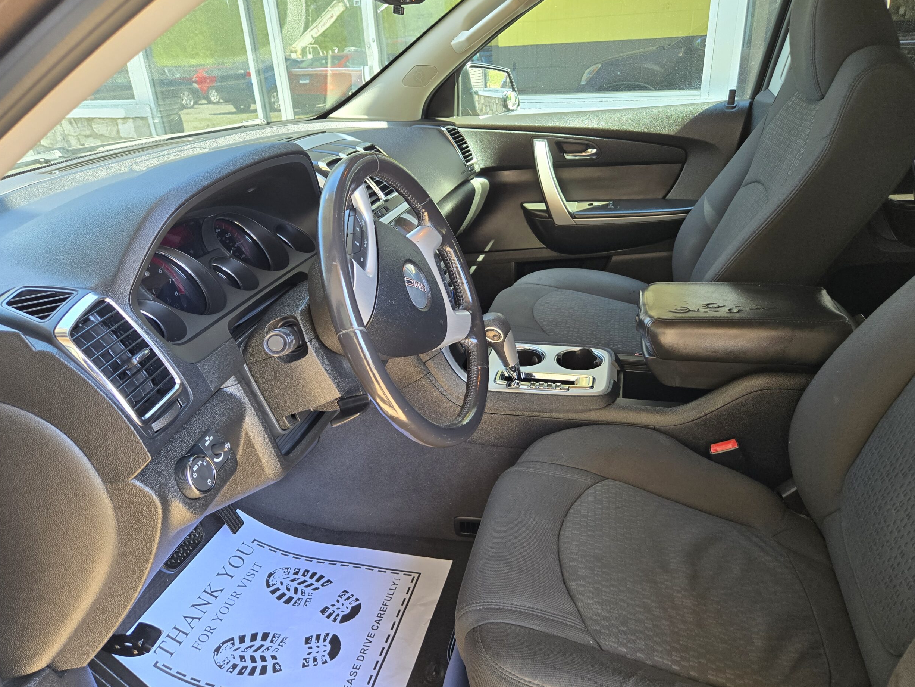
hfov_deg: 71.6
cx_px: 467
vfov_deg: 56.8
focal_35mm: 24
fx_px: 634
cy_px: 332
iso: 125
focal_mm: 5.4
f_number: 1.8
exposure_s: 1/180
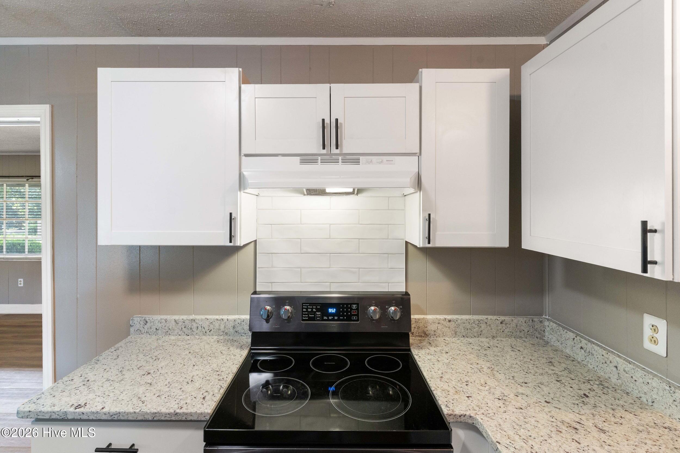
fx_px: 321
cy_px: 226
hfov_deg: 93.3
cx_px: 340
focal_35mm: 17
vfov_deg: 70.4
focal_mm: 17
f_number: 8
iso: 640
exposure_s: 1/4
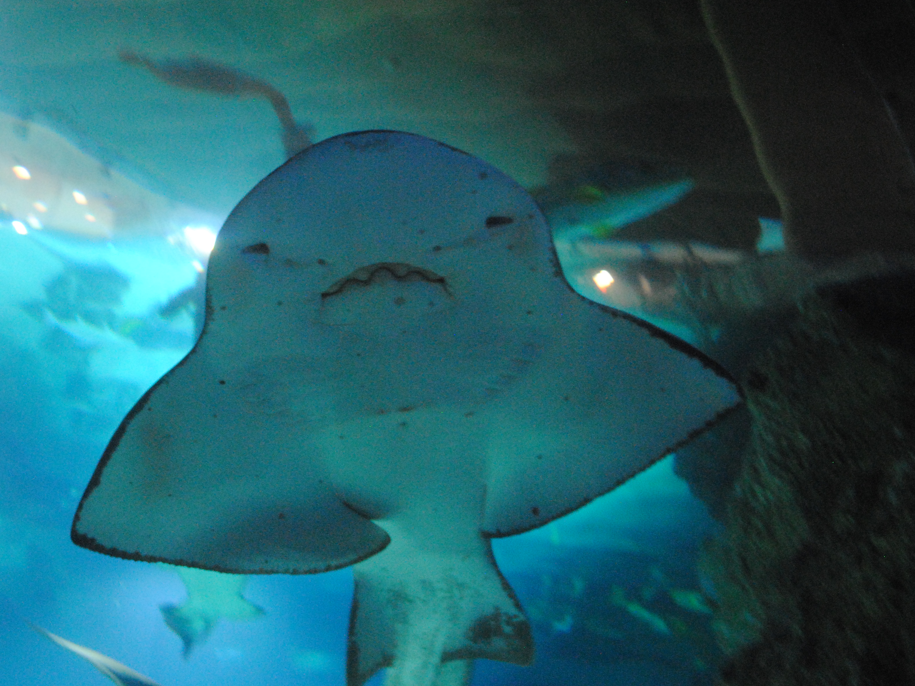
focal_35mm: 39
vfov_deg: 36.8
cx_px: 364
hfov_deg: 47.6
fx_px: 1031
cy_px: 354
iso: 1600
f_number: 5
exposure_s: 1/25
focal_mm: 22
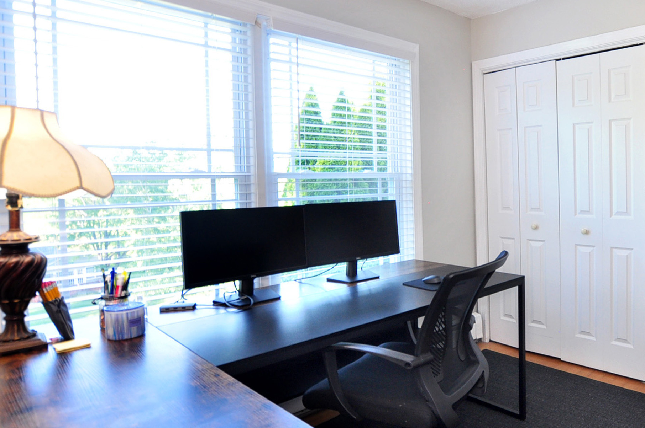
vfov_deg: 53.0
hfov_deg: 68.8
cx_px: 486
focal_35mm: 24
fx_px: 430
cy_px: 219
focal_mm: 10
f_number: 4.5
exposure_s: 1/20
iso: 320
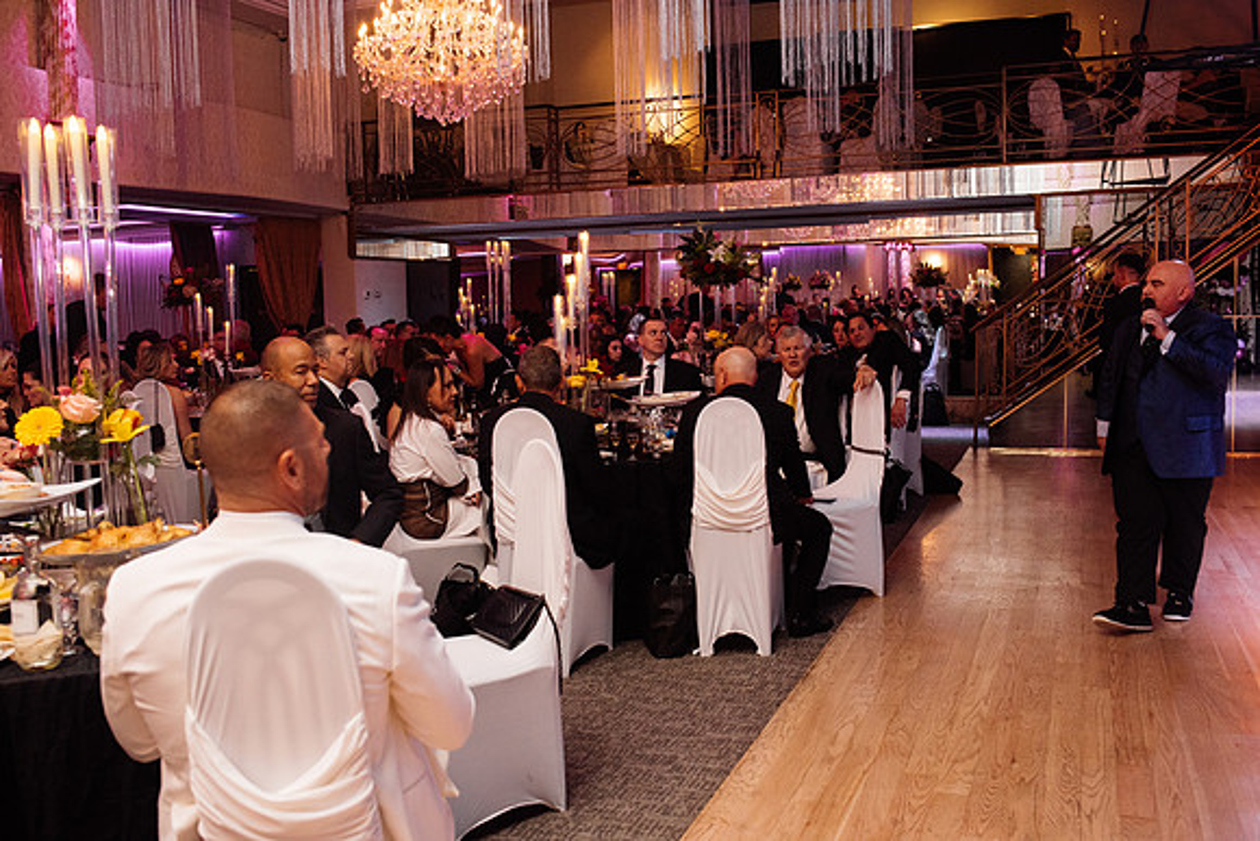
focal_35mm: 35
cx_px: 630
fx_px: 1225
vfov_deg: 37.9
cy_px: 420
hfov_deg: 54.4
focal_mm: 35
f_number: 4.5
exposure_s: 1/200
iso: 2000
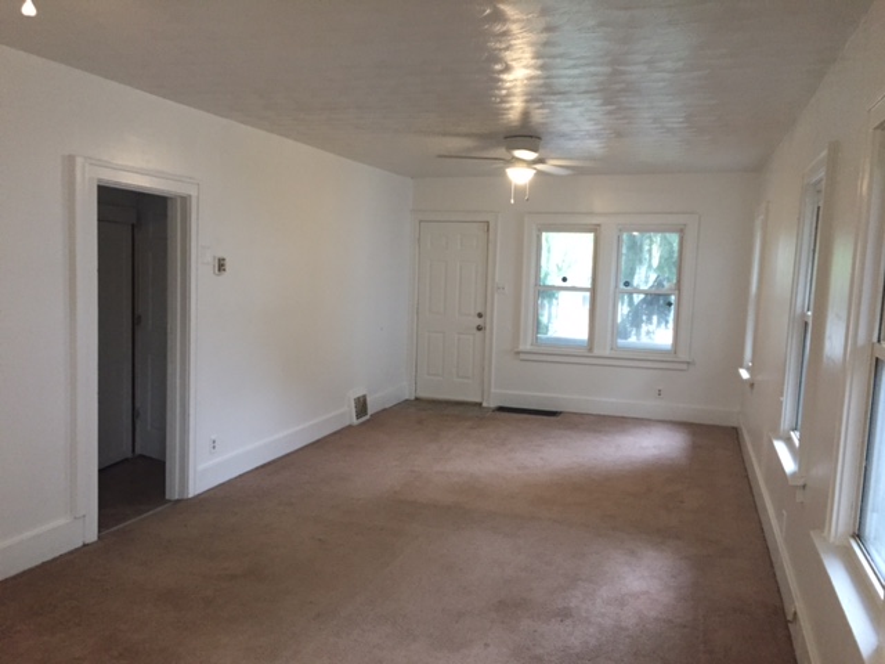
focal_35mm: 29
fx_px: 741
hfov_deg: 61.7
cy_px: 332
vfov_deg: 48.2
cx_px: 442
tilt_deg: -5.5
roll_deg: -2.3
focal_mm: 4.15
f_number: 2.2
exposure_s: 1/30
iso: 250
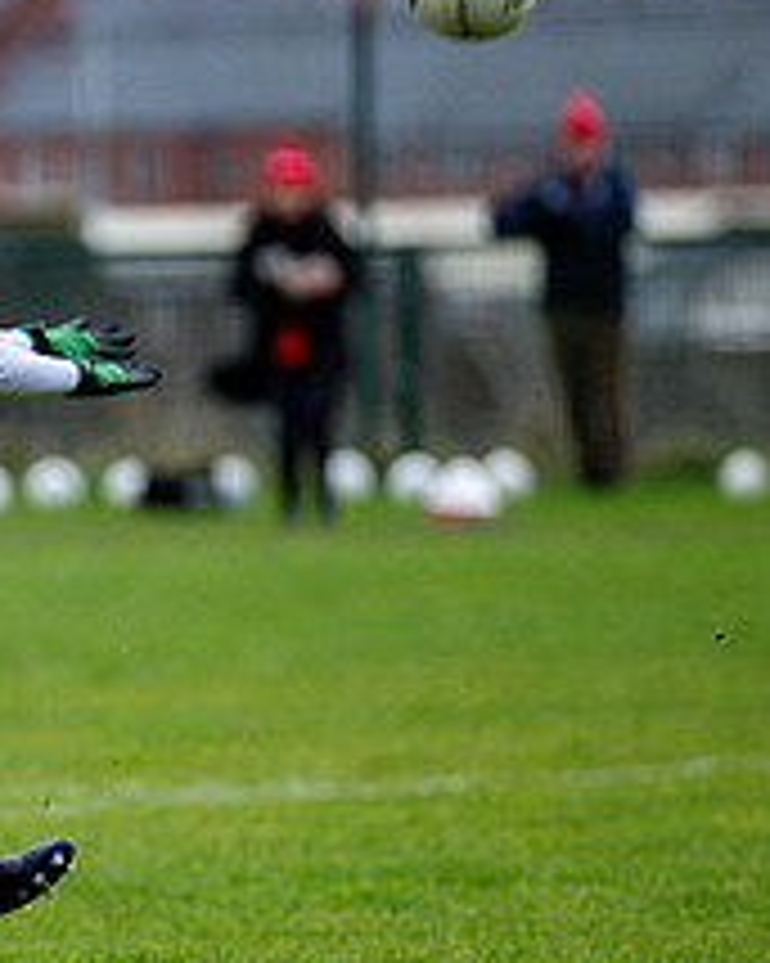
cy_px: 587
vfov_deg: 3.0
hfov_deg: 2.4
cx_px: -432
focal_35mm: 636
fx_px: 18130
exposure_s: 1/640
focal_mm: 250
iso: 2500
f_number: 2.8
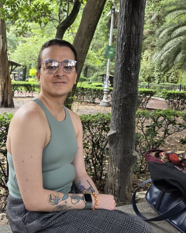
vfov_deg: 57.2
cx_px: 62
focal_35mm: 31
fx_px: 213
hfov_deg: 46.4
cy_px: 116
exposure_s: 1/180
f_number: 1.7
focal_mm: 6.3
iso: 125
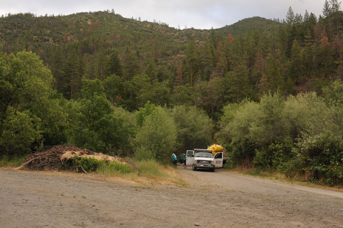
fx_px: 333
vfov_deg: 37.8
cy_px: 114
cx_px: 172
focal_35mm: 35
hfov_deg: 54.5
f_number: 9
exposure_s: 1/125
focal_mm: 35
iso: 250
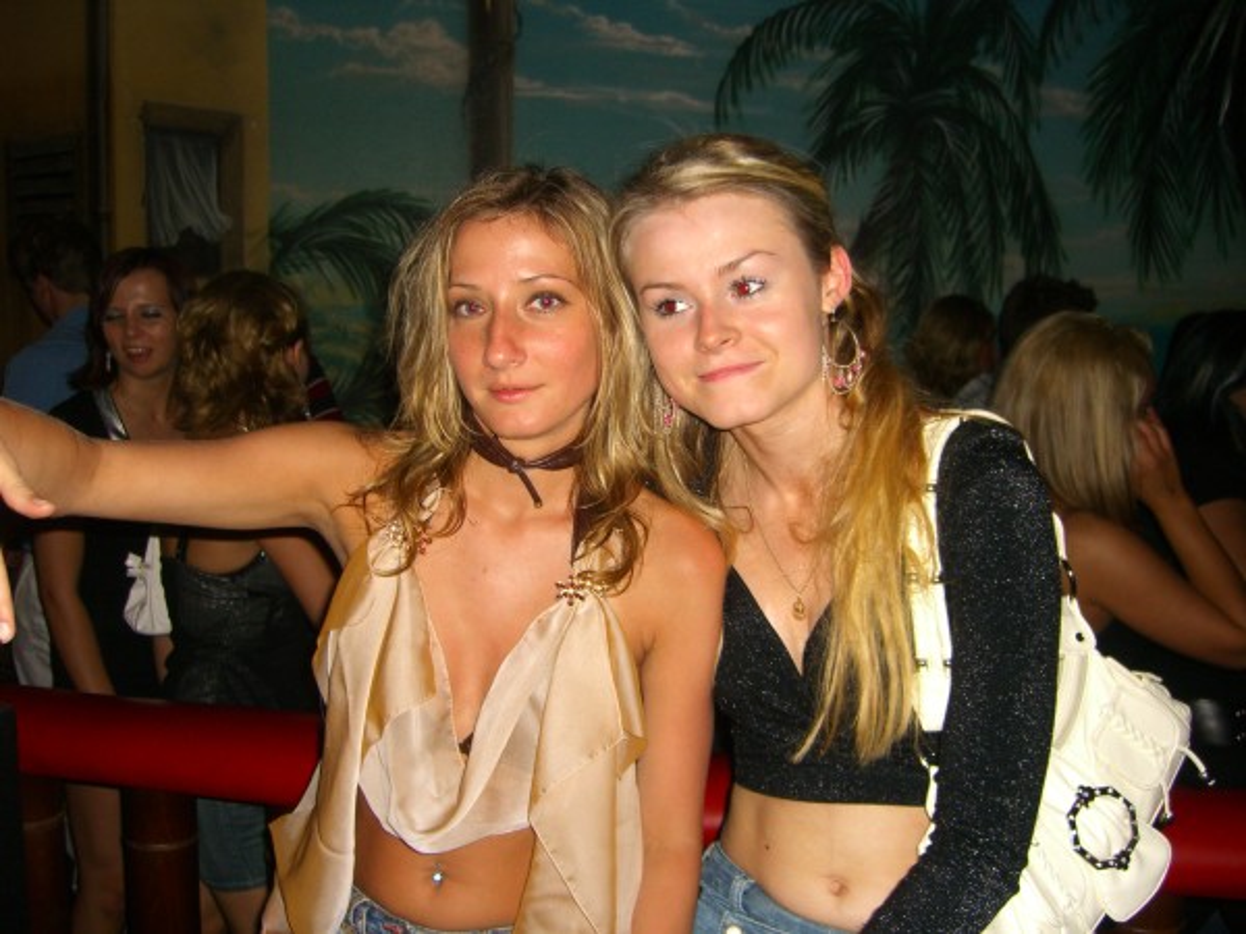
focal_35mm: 38
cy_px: 467
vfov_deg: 37.7
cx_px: 623
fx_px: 1368
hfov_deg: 49.0
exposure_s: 1/60
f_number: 2.8
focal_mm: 7.9
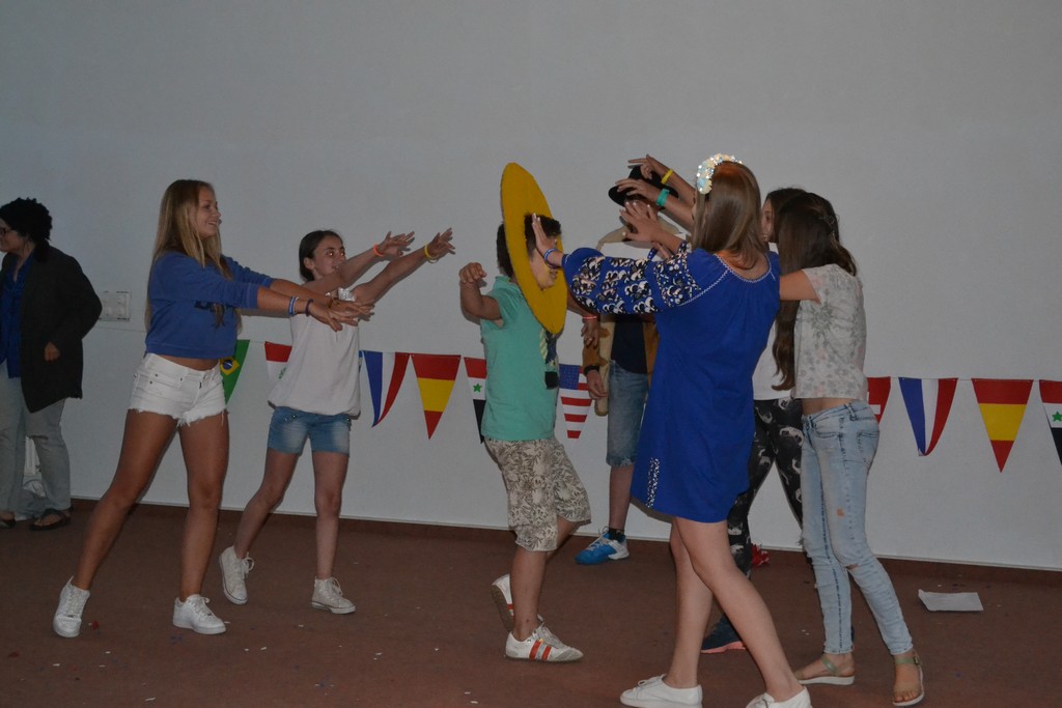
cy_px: 354
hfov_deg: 35.0
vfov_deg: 23.8
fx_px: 1682
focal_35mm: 57
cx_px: 531
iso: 3200
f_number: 5
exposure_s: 1/60
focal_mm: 38
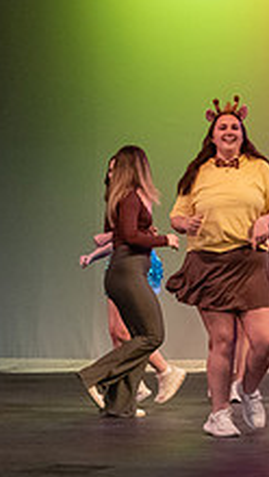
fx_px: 1747
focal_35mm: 138
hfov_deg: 8.8
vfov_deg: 15.5
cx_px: 241
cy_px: 170
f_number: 3.5
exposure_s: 1/250
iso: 4000
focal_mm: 50
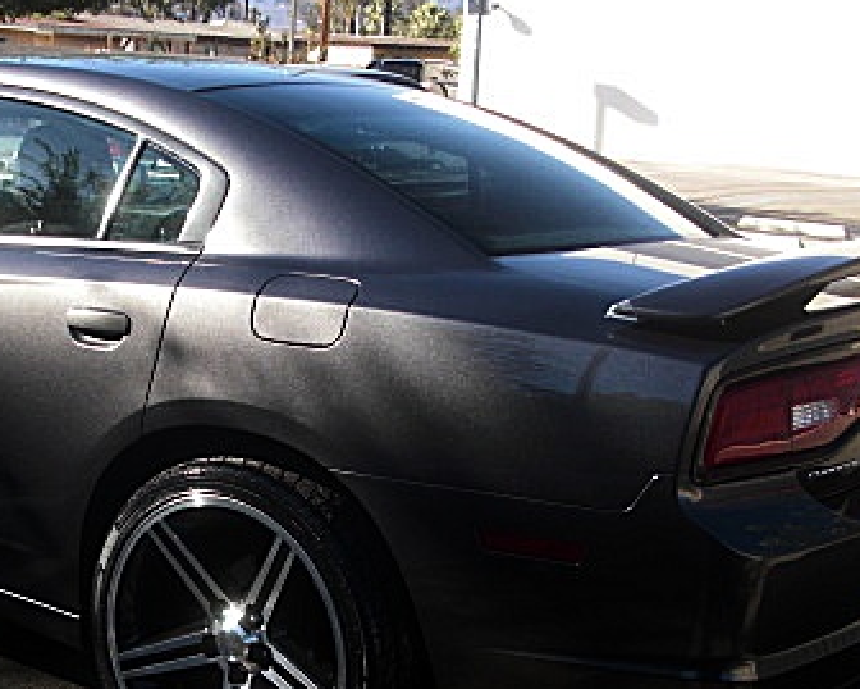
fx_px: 1706
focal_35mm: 67
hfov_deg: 27.9
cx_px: 228
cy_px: 499
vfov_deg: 22.6
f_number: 2.8
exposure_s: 1/200
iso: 50
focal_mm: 6.3
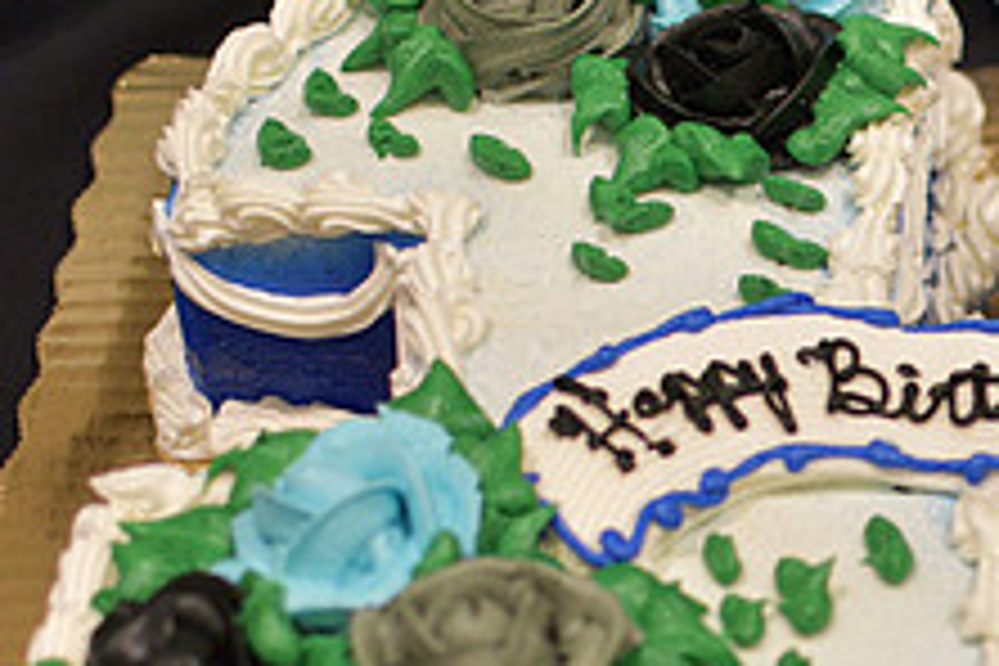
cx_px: 1053
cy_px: 551
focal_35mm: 137
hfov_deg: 14.6
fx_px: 3810
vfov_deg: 10.0
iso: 800
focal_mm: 35
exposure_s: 1/125
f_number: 2.2
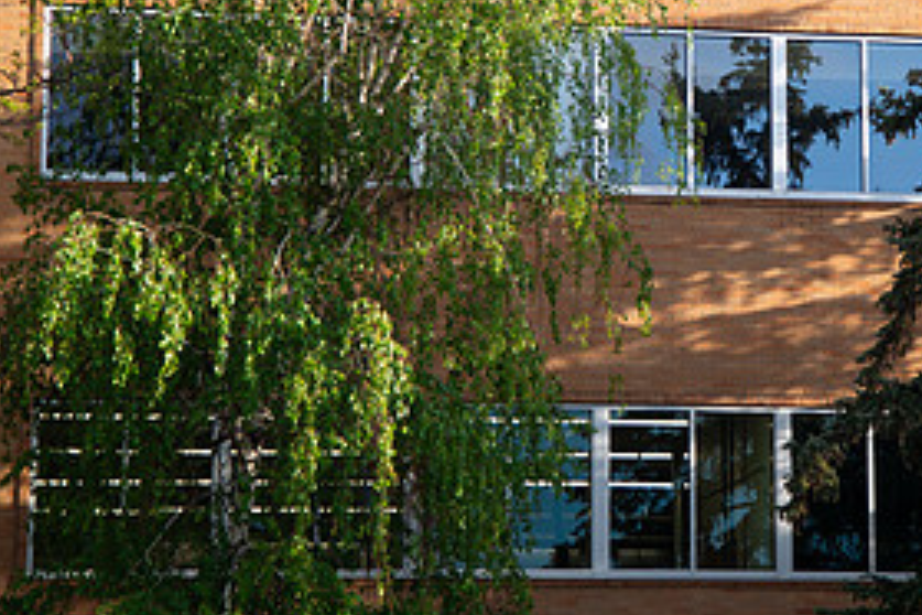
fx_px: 4328
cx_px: 740
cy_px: 91
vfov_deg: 8.1
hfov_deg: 12.1
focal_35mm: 169
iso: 100
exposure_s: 1/250
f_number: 4
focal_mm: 78
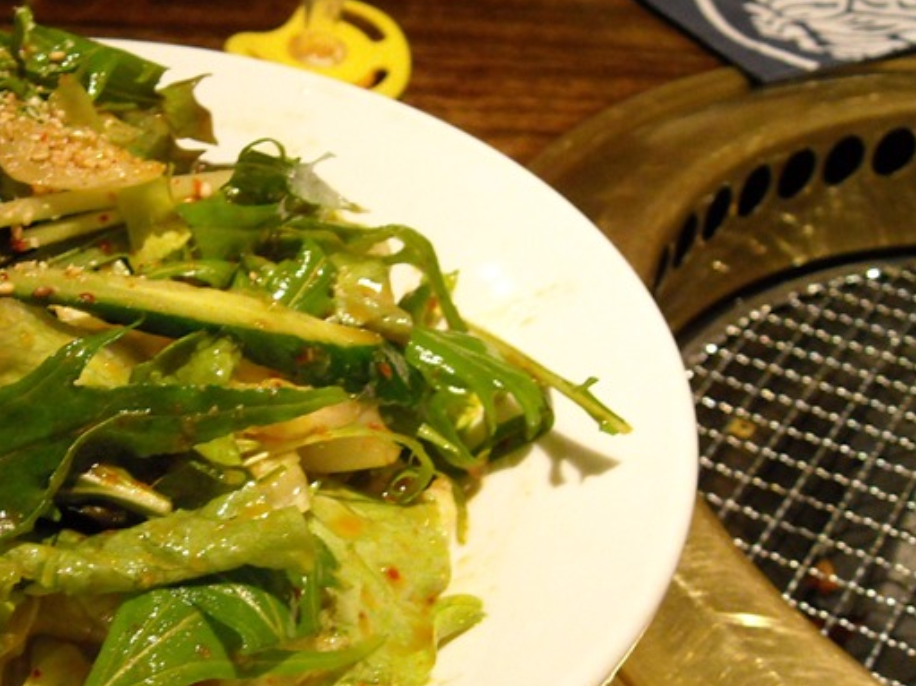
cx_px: 141
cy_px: 448
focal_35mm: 67
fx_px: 1773
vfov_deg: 21.8
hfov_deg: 28.2
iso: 400
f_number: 2.8
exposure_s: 1/20
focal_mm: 5.7
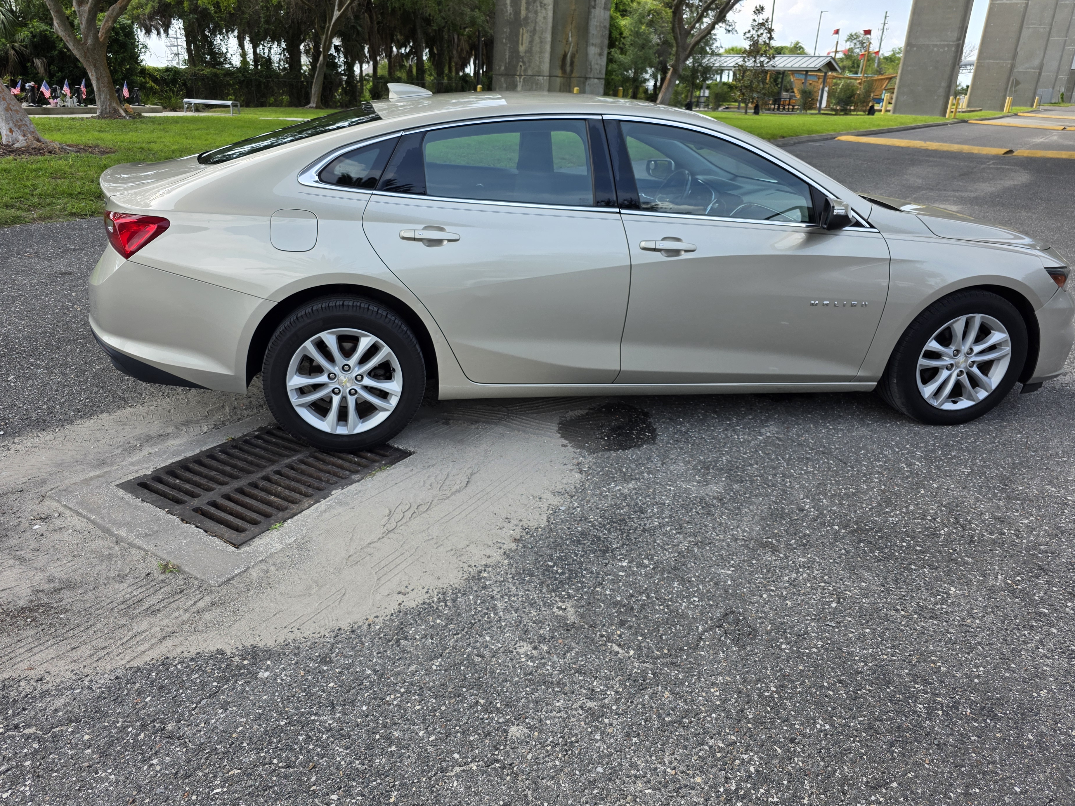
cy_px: 374
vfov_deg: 54.8
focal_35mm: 25
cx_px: 494
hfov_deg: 69.3
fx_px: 776
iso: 80
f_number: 1.7
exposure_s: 1/1650
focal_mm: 6.3
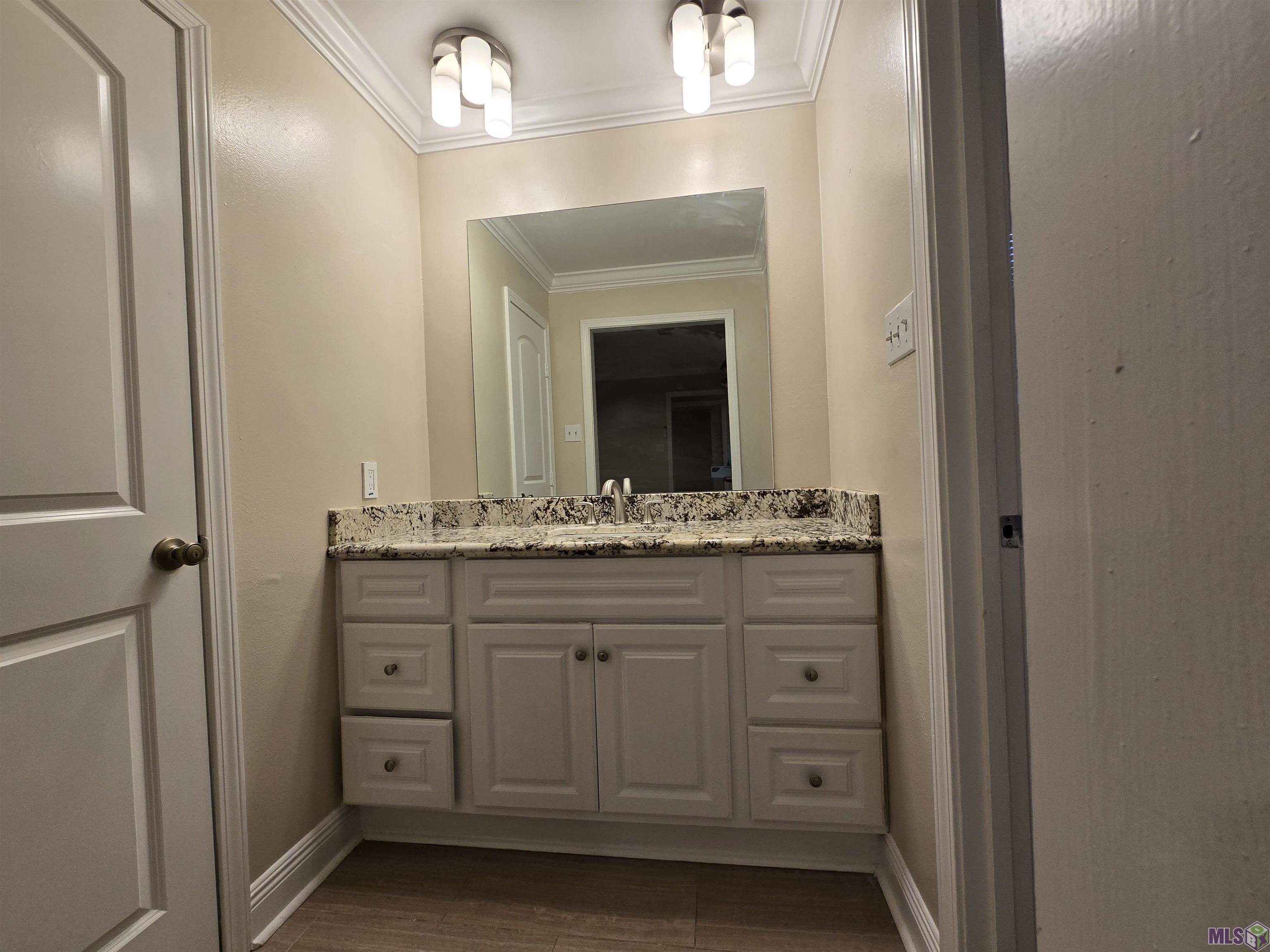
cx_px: 635
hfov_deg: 106.2
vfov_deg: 89.9
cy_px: 476
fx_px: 477
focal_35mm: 13
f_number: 2.2
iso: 80
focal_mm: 2.2
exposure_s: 1/120
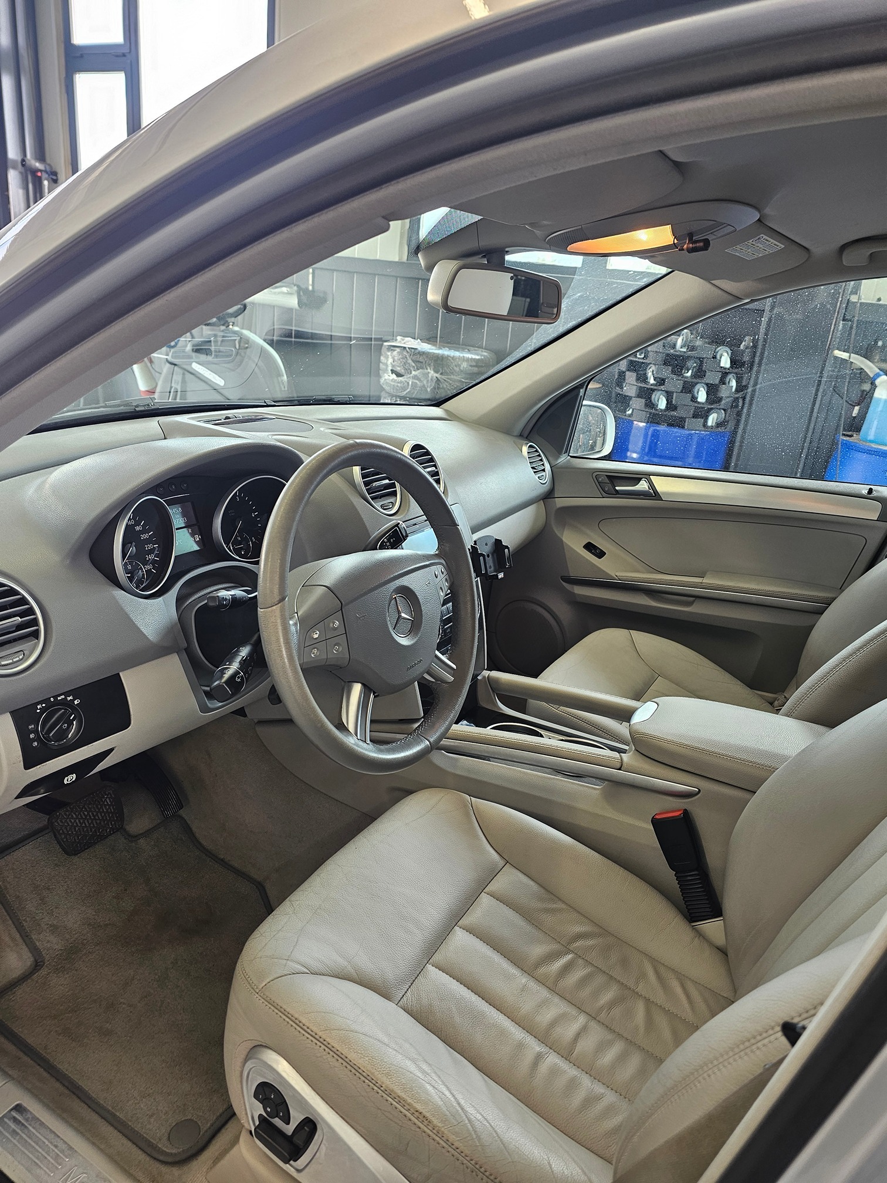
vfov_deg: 73.9
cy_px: 592
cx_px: 444
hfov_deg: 58.9
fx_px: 786
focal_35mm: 23
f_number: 1.7
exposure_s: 1/100
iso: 100
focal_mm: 6.3
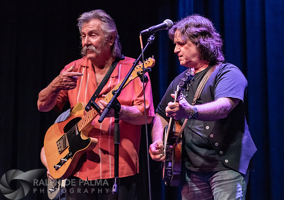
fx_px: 931
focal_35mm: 116
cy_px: 89
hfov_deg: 17.3
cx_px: 182
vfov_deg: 12.2
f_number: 4
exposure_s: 1/160
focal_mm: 70
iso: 1600
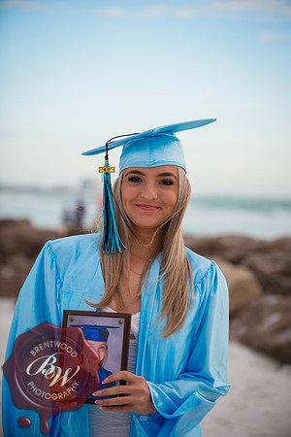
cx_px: 146
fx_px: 994
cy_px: 218
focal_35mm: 82
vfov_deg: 24.8
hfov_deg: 16.7
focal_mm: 82
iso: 100
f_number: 2.8
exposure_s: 1/800
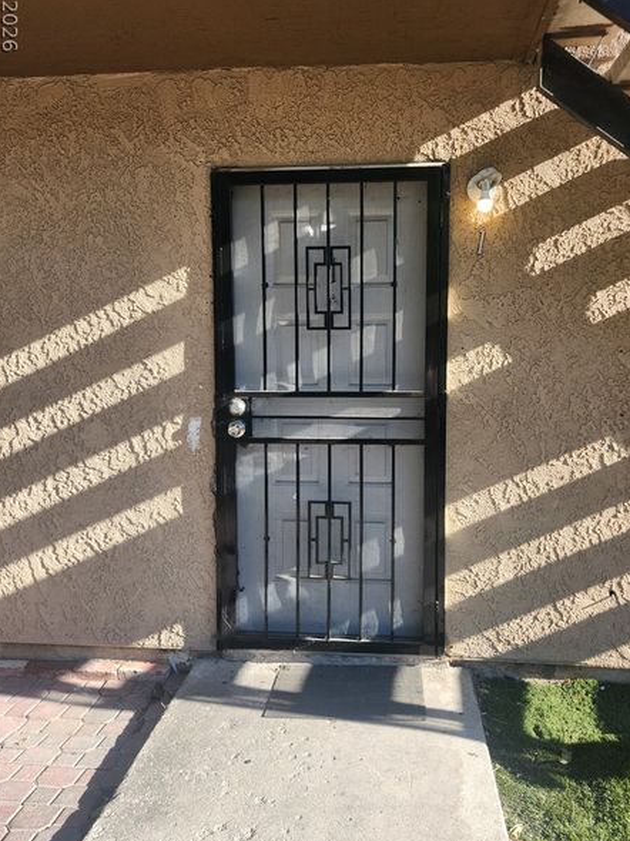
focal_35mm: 26
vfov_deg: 67.3
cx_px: 351
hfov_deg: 52.9
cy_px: 425
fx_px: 631
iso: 25
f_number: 1.8
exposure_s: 1/383
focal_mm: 5.54
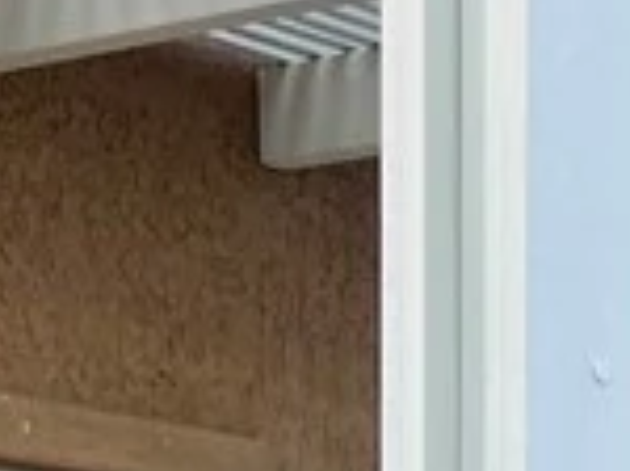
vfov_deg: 7.9
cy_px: 1022
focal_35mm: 178
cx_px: 1688
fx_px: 3234
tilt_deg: -1.9
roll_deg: -0.7
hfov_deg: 9.4
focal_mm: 5.7
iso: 50
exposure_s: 1/210
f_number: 1.5
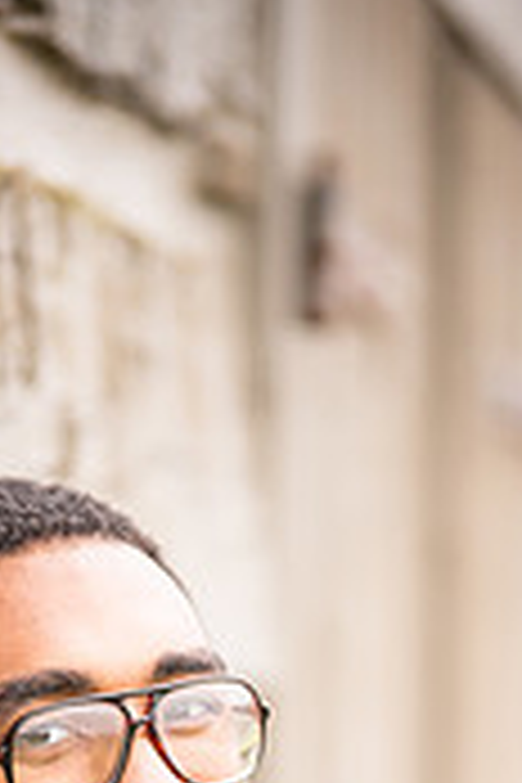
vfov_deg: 4.8
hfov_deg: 3.2
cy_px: 963
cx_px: 166
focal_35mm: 426
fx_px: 9265
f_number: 2.8
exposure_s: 1/50
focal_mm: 165
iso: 200
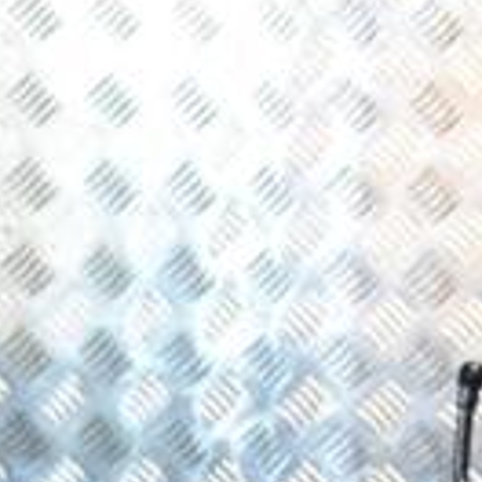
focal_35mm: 151
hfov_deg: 10.4
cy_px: 566
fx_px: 2379
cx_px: 1063
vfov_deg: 11.4
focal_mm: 26
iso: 3200
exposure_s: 1/100
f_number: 5
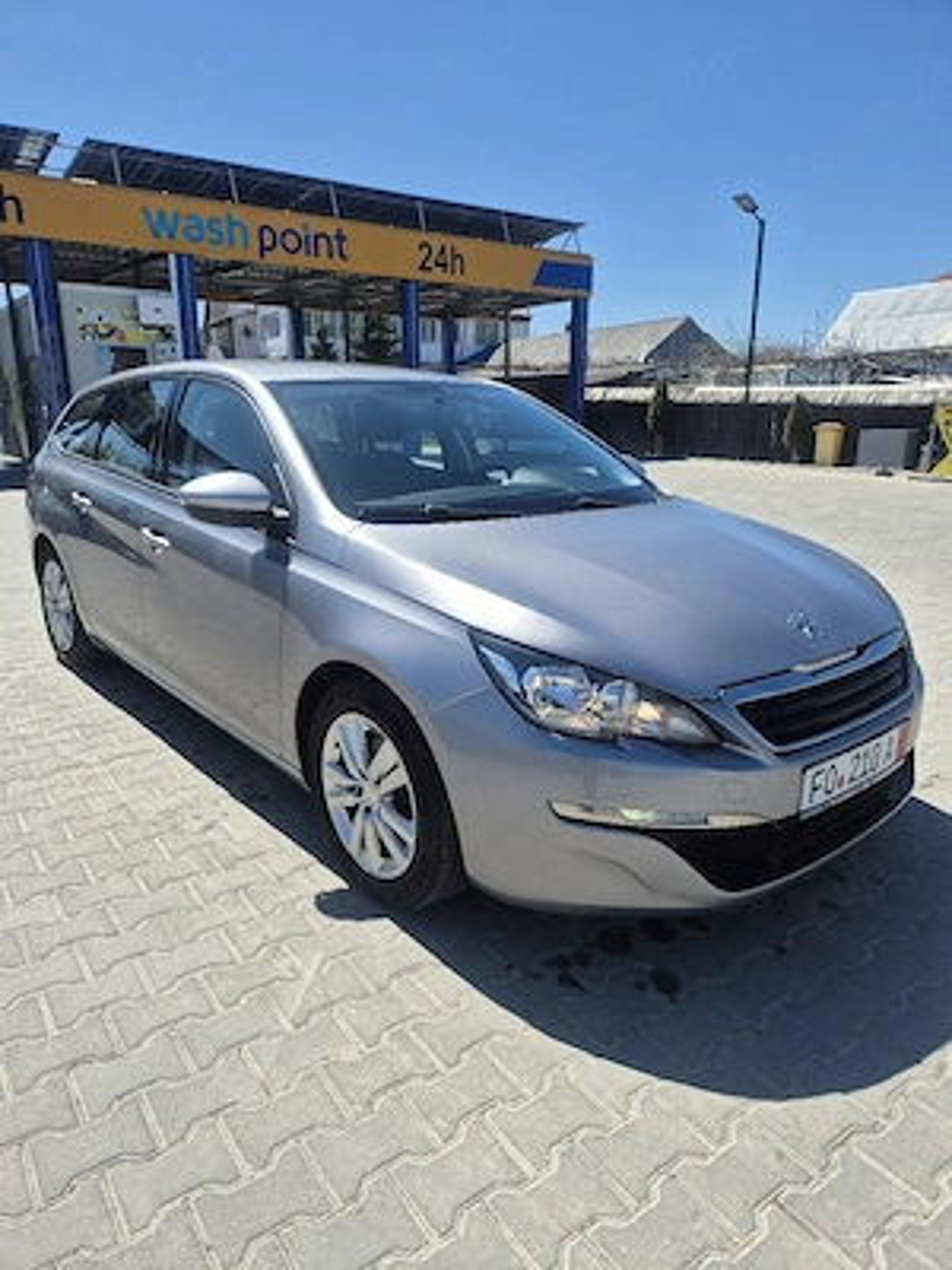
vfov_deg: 73.9
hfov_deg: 58.9
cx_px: 476
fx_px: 843
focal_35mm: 23
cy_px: 635
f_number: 1.8
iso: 25
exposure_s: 1/1667
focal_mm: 5.4
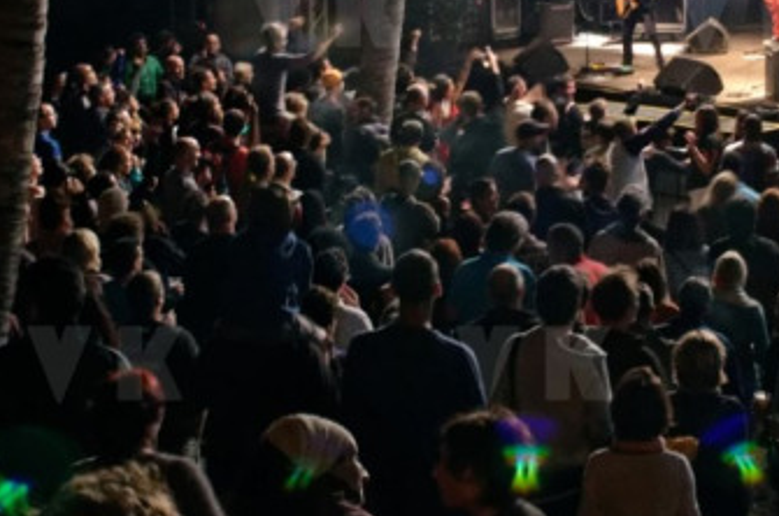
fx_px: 1857
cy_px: 81
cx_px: 530
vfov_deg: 15.7
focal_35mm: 86
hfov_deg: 23.6
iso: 1250
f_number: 9
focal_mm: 24
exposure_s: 1/13
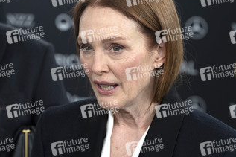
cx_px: 80
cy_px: 91
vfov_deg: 8.0
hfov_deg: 11.9
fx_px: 1127
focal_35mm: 172
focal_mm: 121
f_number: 6.3
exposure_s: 1/500
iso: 2000
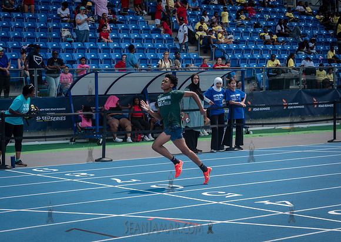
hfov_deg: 22.0
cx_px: 197
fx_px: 875
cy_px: 132
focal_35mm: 91
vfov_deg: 15.7
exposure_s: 1/1000
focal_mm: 80
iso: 160
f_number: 5
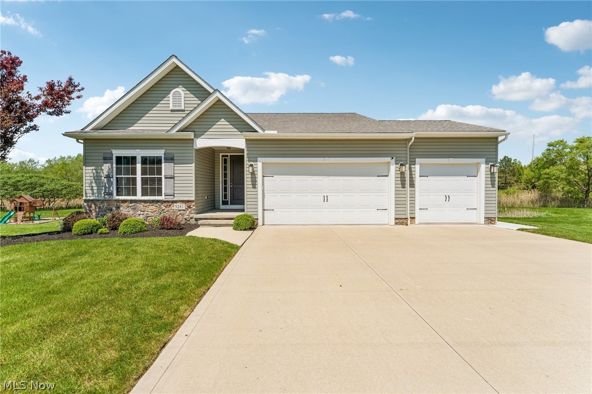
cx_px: 296
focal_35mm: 14
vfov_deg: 81.2
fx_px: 230
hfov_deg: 104.3
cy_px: 197
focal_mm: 14
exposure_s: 1/1000
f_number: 8
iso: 200
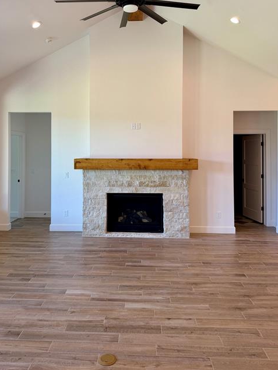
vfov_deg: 61.1
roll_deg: +0.3
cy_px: 148
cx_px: 128
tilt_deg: +0.7
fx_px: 311
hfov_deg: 48.2
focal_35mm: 29
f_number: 1.78
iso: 100
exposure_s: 1/120
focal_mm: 6.76
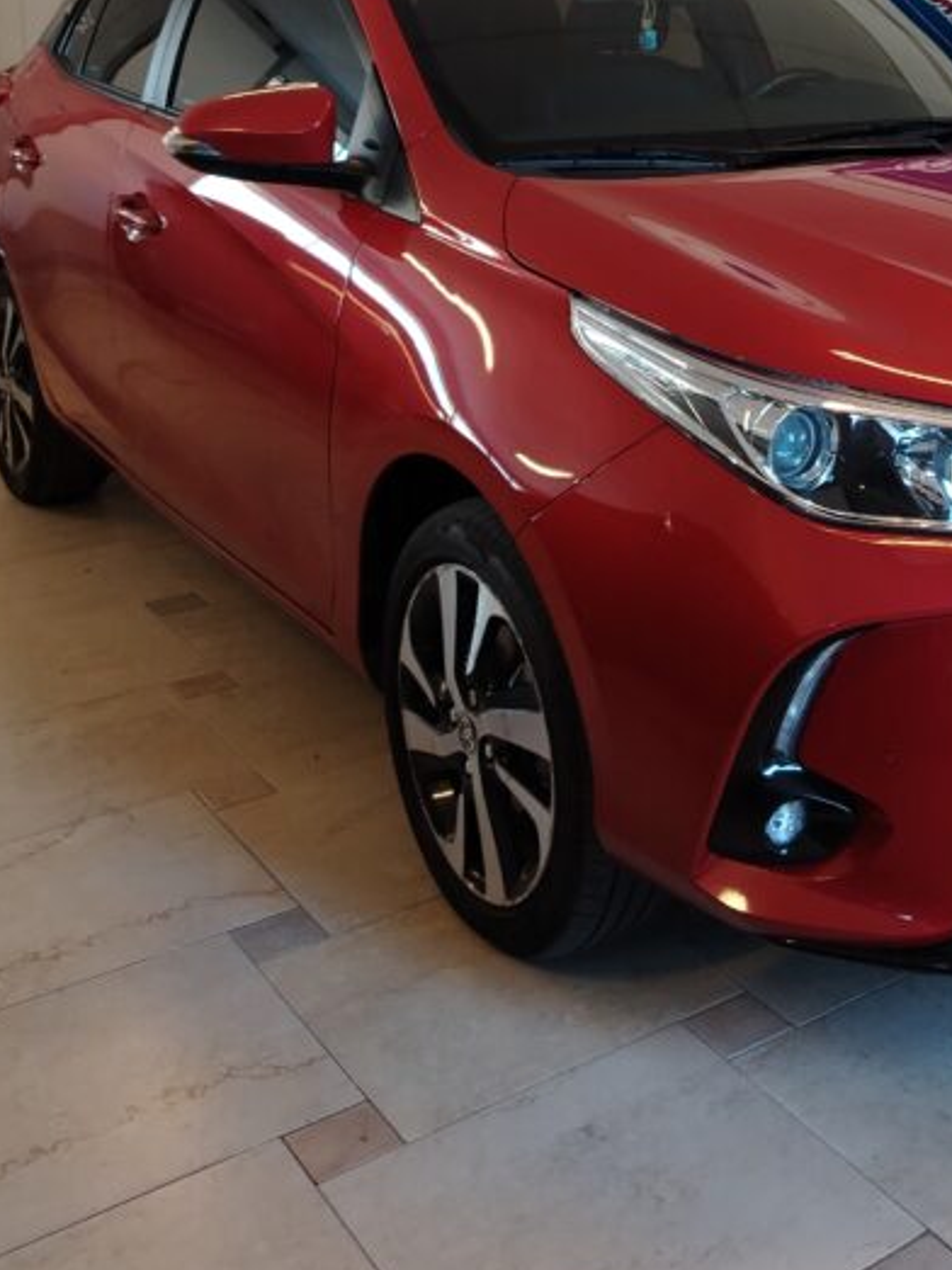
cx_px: 826
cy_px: 172
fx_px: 1724
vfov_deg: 38.2
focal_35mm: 47
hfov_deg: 29.8
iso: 628
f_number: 1.75
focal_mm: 5.25
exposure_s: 1/50
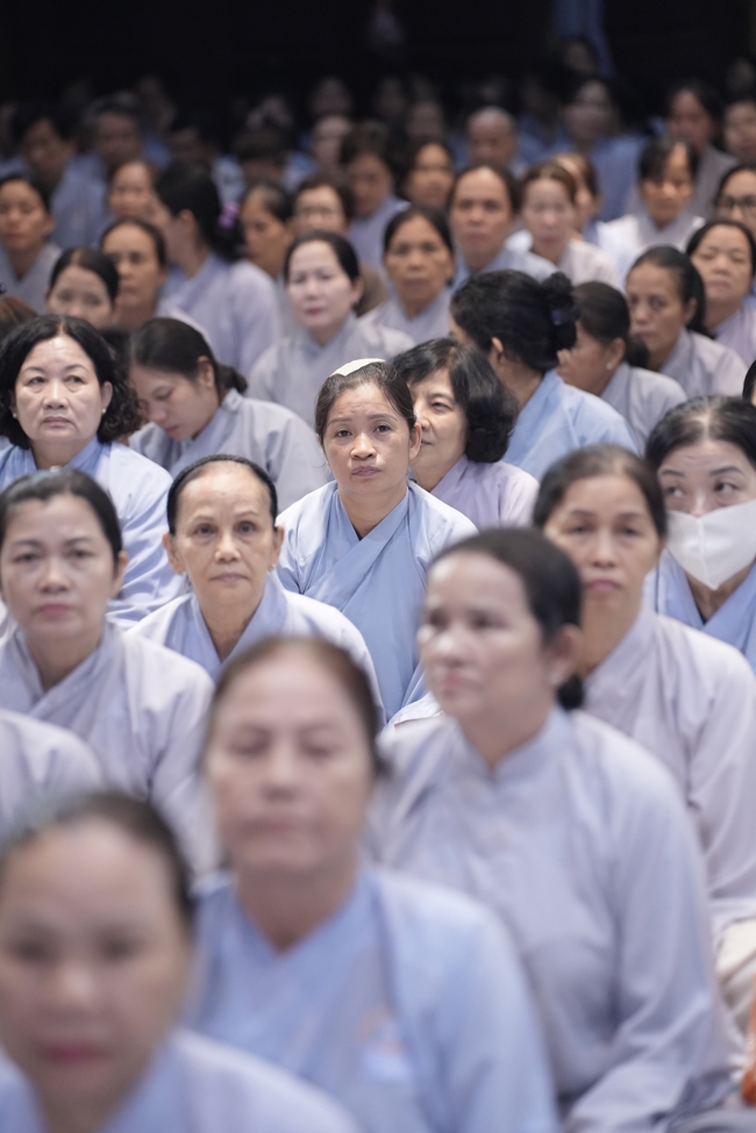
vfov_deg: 13.7
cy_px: 566
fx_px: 4725
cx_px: 378
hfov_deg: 9.1
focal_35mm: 150
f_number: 3.2
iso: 3200
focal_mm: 150
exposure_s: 1/250
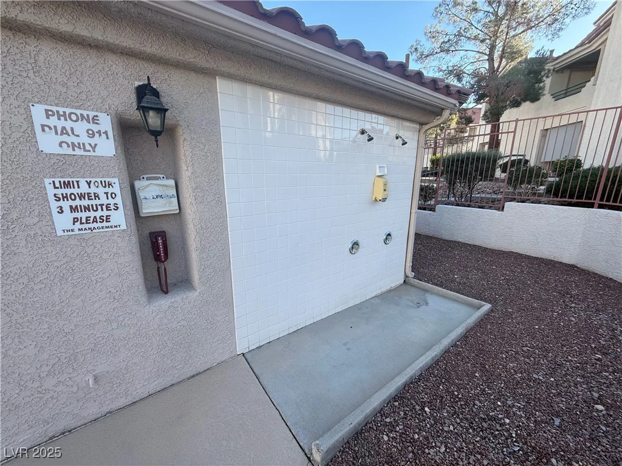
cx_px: 311
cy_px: 233
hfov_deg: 102.1
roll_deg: -0.2
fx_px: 252
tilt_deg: -12.6
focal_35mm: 14
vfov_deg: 85.7
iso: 50
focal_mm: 2.22
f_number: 2.2
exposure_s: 1/381
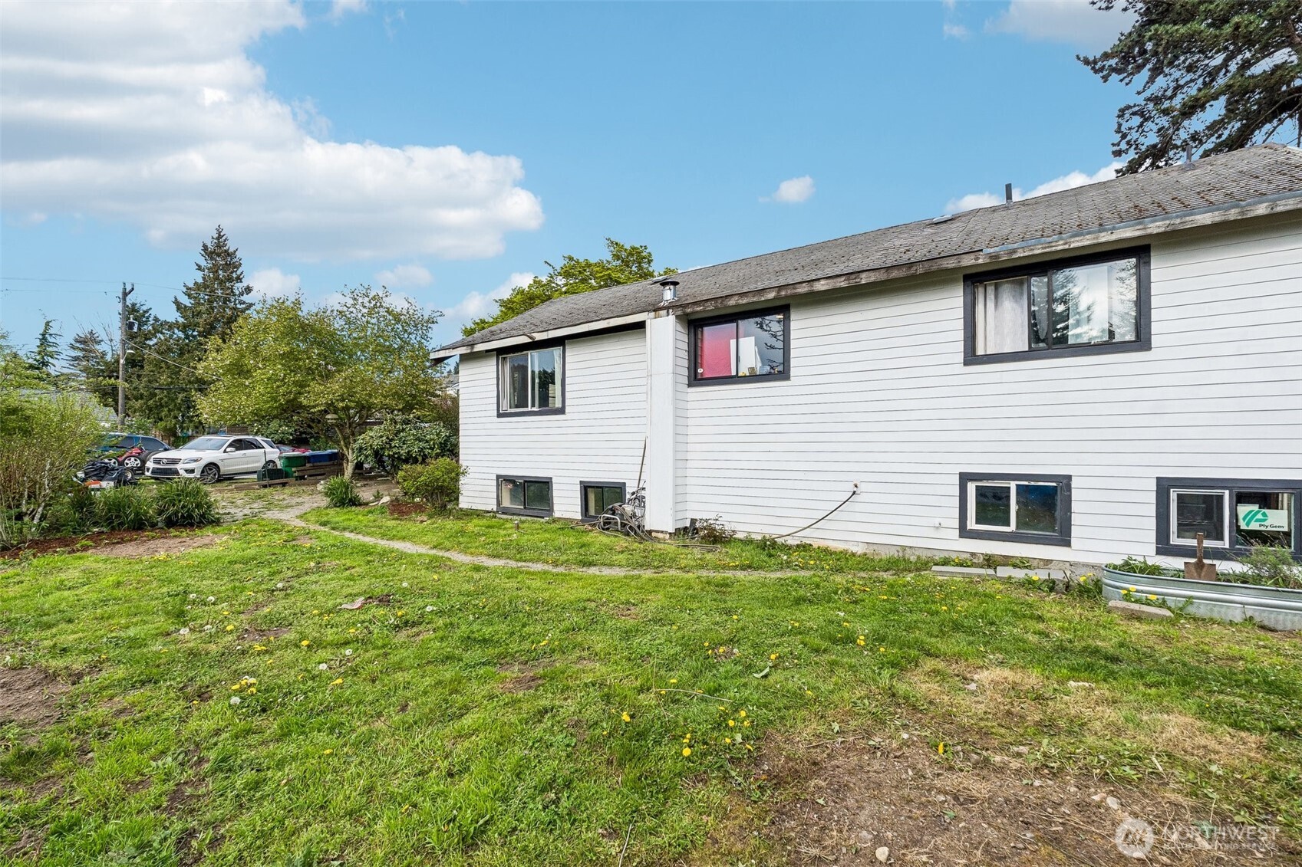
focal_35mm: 15
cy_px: 434
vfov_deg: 77.3
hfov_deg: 100.4
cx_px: 651
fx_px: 542
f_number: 9
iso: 250
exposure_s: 1/250
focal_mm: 10
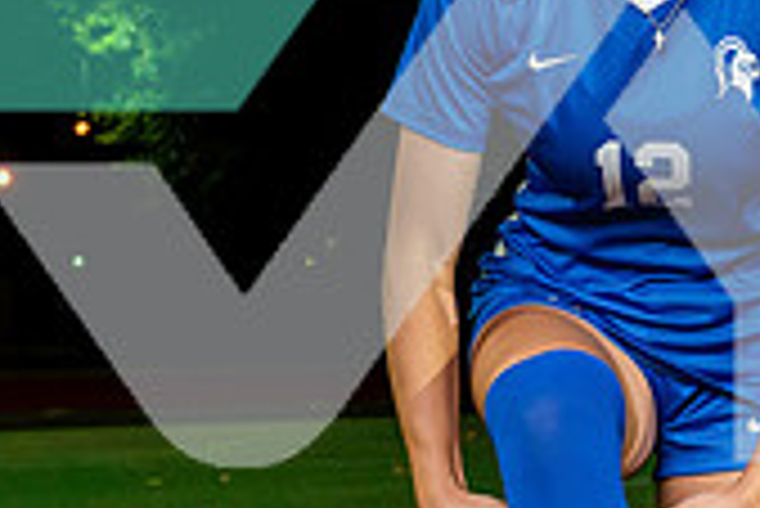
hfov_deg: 15.4
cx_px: 998
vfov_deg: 10.9
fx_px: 2662
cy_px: 227
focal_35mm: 126
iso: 2000
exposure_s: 1/250
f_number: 5.6
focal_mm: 32
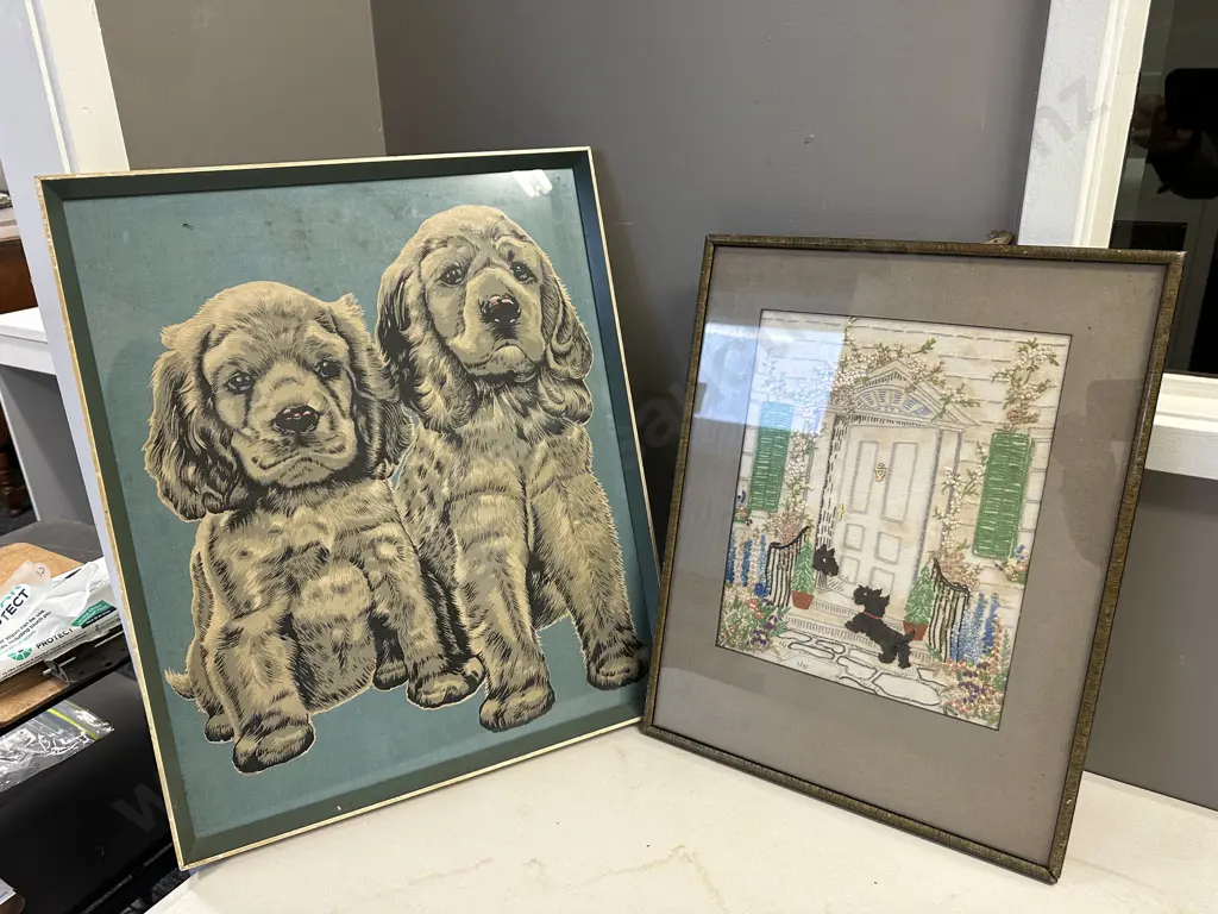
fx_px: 844
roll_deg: +1.8
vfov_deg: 56.8
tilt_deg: -21.8
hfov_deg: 71.6
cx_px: 609
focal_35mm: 24
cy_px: 457
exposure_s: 1/100
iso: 200
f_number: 1.78
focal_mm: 6.86
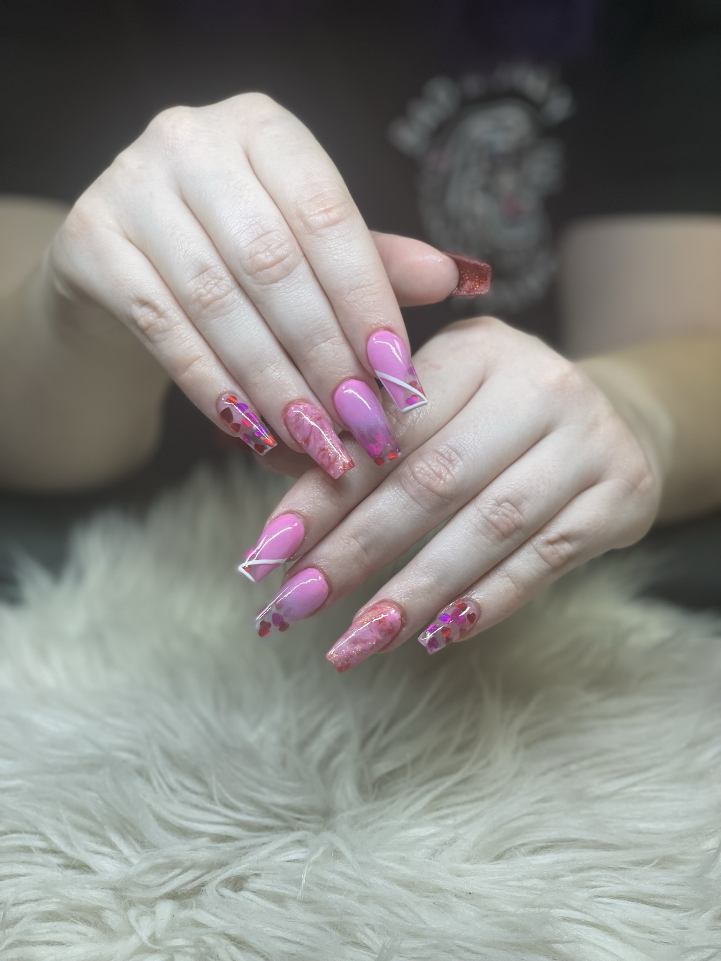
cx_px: 360
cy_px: 480
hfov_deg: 28.0
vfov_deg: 36.8
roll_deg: +0.1
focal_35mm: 52
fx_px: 1444
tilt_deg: -22.4
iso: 80
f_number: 2
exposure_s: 1/120
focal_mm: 6
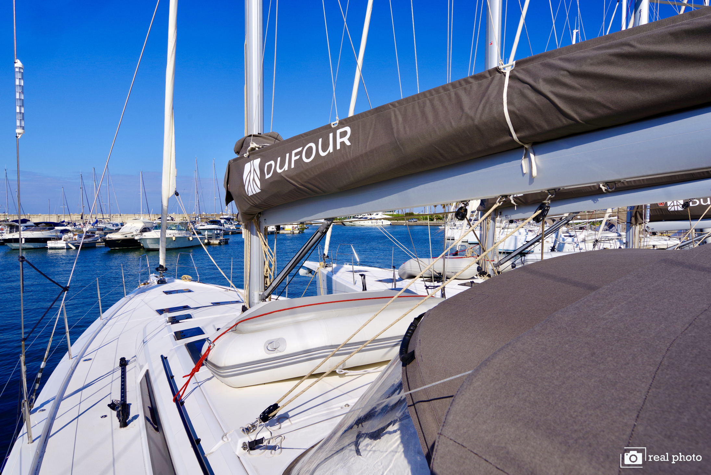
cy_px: 238
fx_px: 435
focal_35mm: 22
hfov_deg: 78.6
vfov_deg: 57.3
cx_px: 356
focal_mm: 22
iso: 200
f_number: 13
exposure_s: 1/400
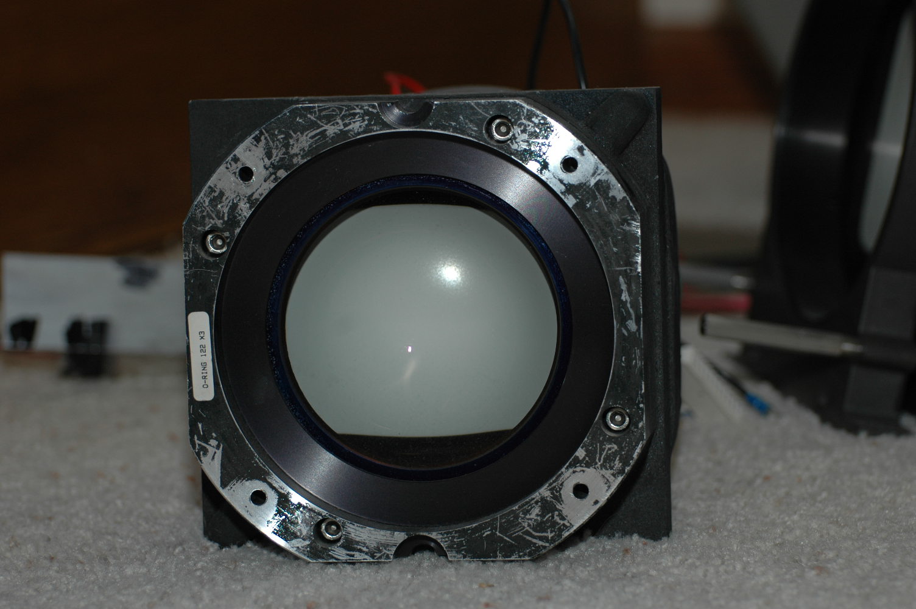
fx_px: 3432
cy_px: 304
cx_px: 458
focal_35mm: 135
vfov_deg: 10.1
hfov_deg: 15.2
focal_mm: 90
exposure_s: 1/500
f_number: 4.8
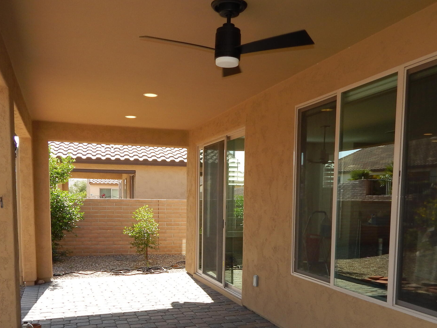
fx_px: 467
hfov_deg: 50.1
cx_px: 214
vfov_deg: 37.8
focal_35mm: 37
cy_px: 241
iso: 125
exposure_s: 1/400
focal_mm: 4
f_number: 3
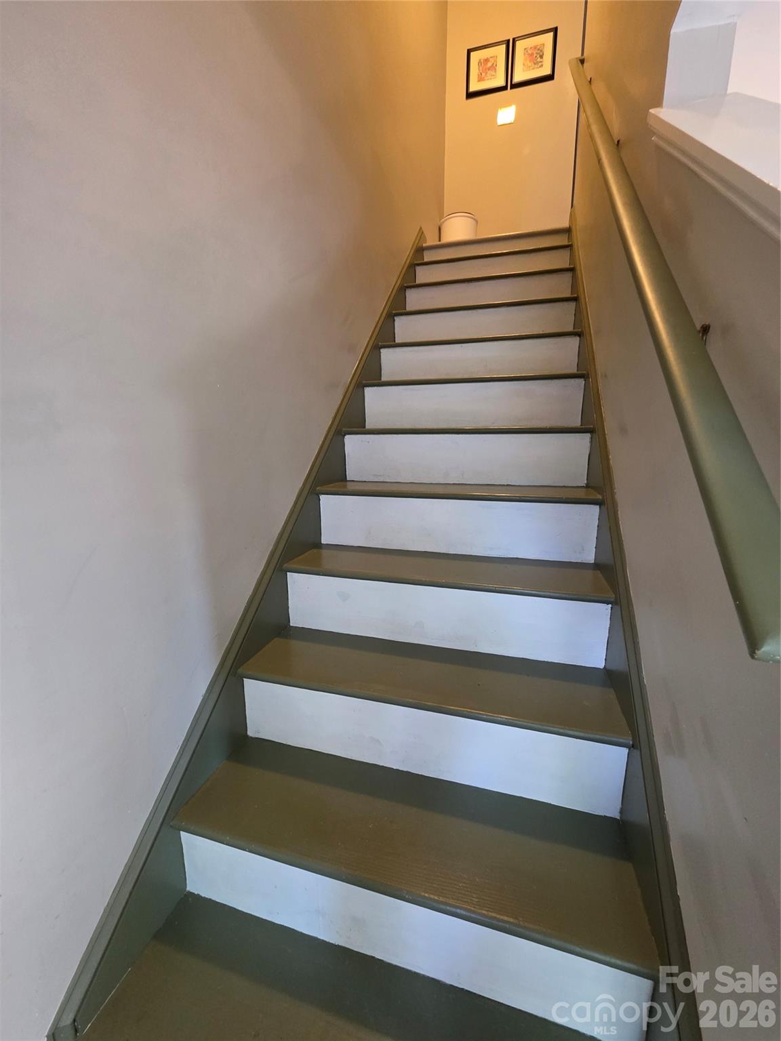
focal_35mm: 13
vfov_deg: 106.2
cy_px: 520
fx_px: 391
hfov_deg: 89.9
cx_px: 390
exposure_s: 1/60
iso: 500
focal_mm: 2.2
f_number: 1.9
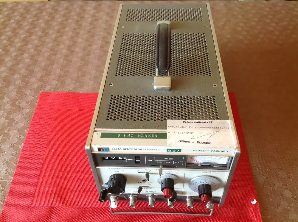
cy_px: 111
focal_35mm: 35
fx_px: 301
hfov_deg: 52.7
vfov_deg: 40.6
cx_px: 149
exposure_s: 1/20
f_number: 2.4
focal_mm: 4.28
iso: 50
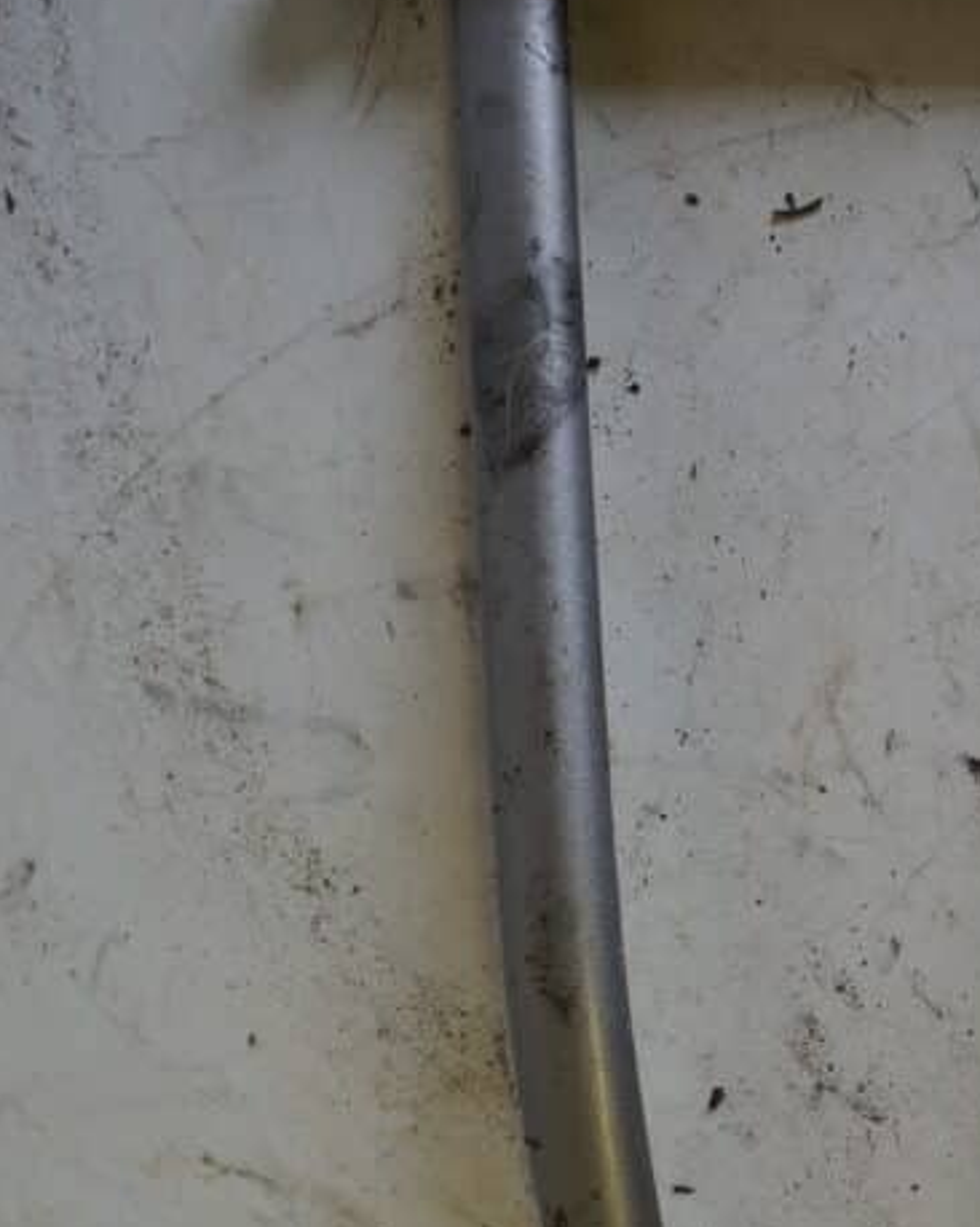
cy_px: 857
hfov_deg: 23.6
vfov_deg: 29.7
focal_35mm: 63
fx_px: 2286
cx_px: 861
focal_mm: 20
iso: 400
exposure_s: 1/60
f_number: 4
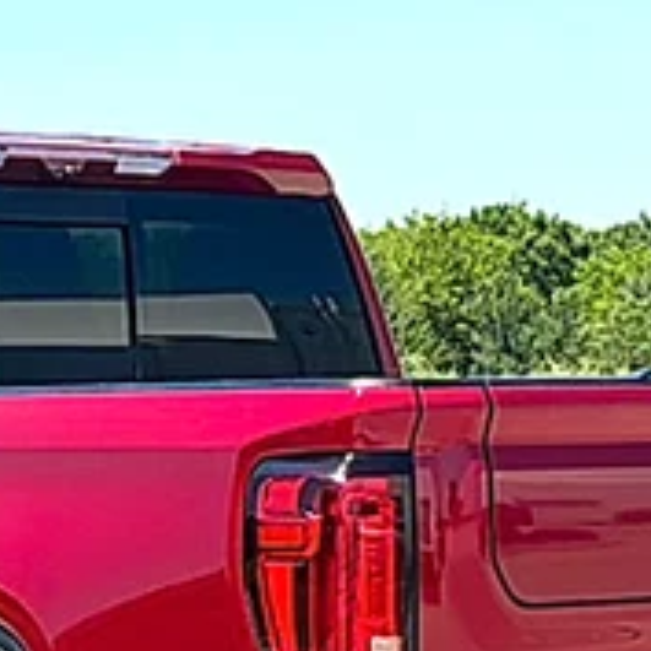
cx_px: 114
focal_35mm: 136
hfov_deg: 12.8
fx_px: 2894
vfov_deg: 12.7
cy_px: 605
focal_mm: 6.86
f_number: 1.78
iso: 80
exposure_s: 1/3891
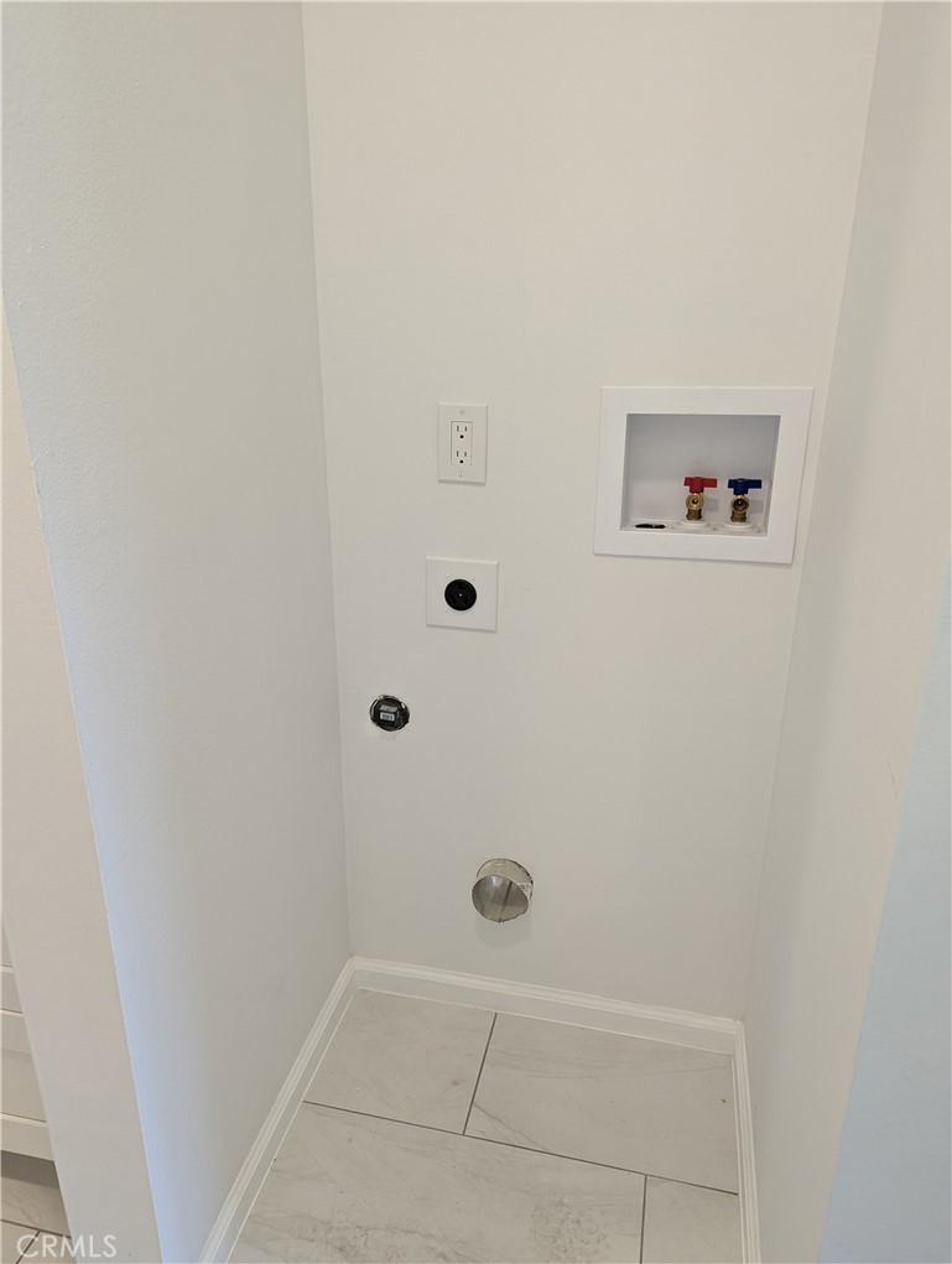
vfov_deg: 71.5
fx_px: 878
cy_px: 632
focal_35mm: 24
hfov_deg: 56.9
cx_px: 476
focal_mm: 6.81
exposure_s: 1/60
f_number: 1.85
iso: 83
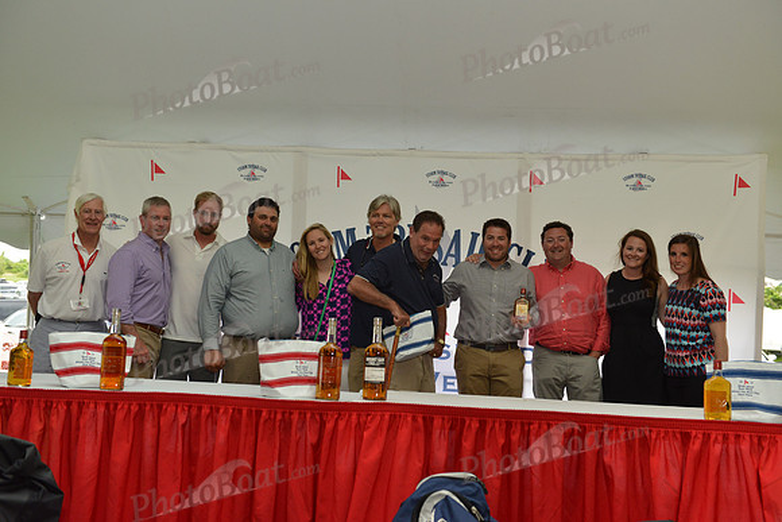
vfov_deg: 30.5
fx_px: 956
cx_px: 391
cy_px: 261
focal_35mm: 44
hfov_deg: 44.5
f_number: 4.5
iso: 1600
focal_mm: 44
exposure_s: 1/250
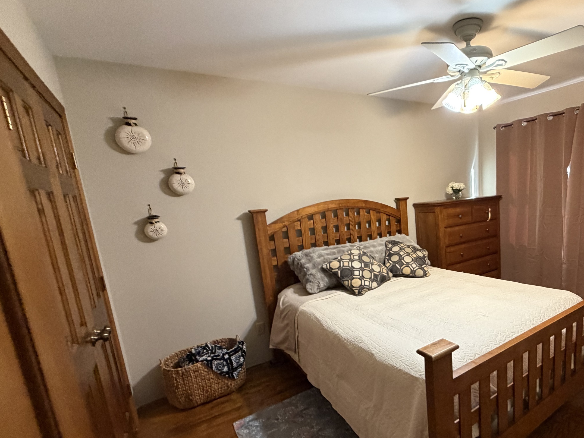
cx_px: 402
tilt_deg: -12.8
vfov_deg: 65.6
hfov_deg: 78.3
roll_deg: +4.7
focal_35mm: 20
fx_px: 337
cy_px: 255
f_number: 2.2
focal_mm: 2.22
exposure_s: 1/60
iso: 400
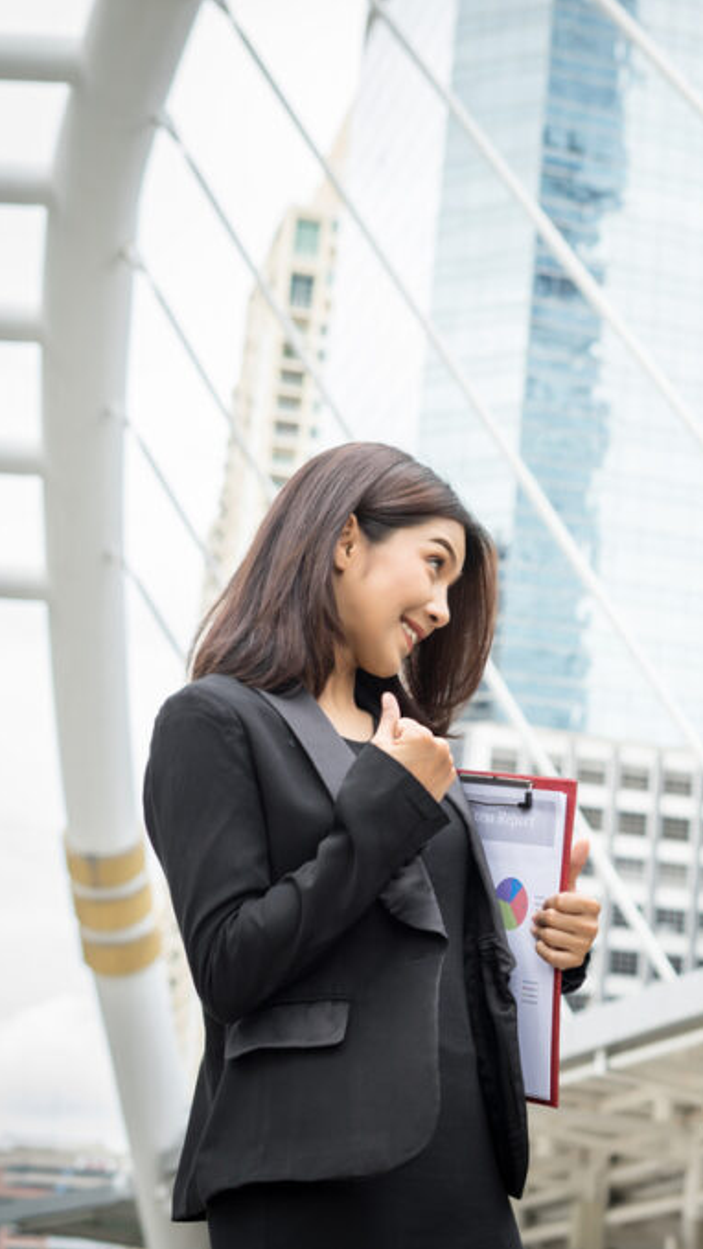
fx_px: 2618
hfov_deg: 14.8
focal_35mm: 79
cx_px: 817
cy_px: 625
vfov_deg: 26.8
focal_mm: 50
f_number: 4
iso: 200
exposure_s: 1/400
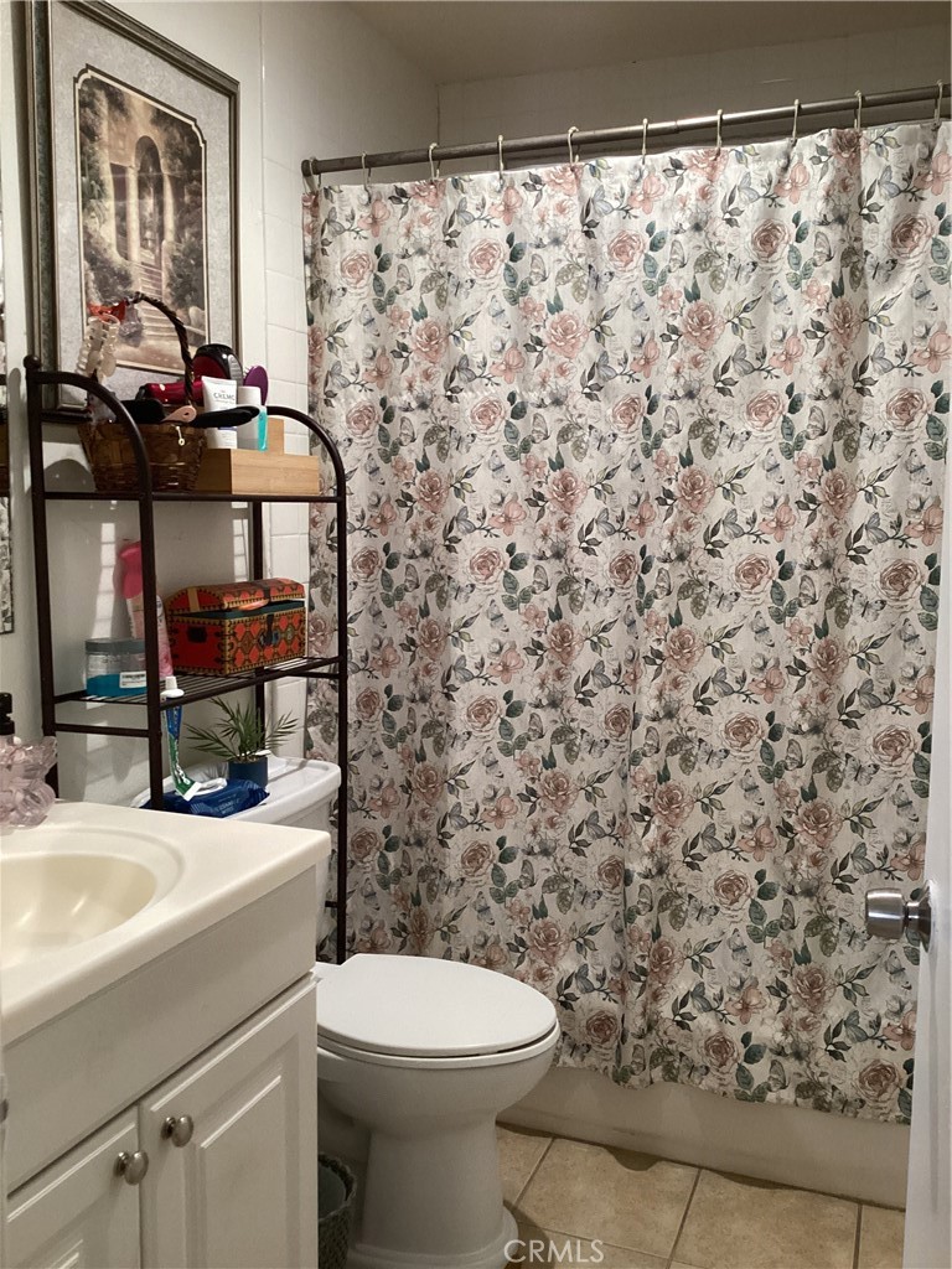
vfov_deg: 58.4
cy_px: 634
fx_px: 1137
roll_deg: -0.6
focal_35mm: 31
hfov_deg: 45.4
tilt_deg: -7.1
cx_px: 476
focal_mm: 3.3
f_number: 2.4
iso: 320
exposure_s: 1/60
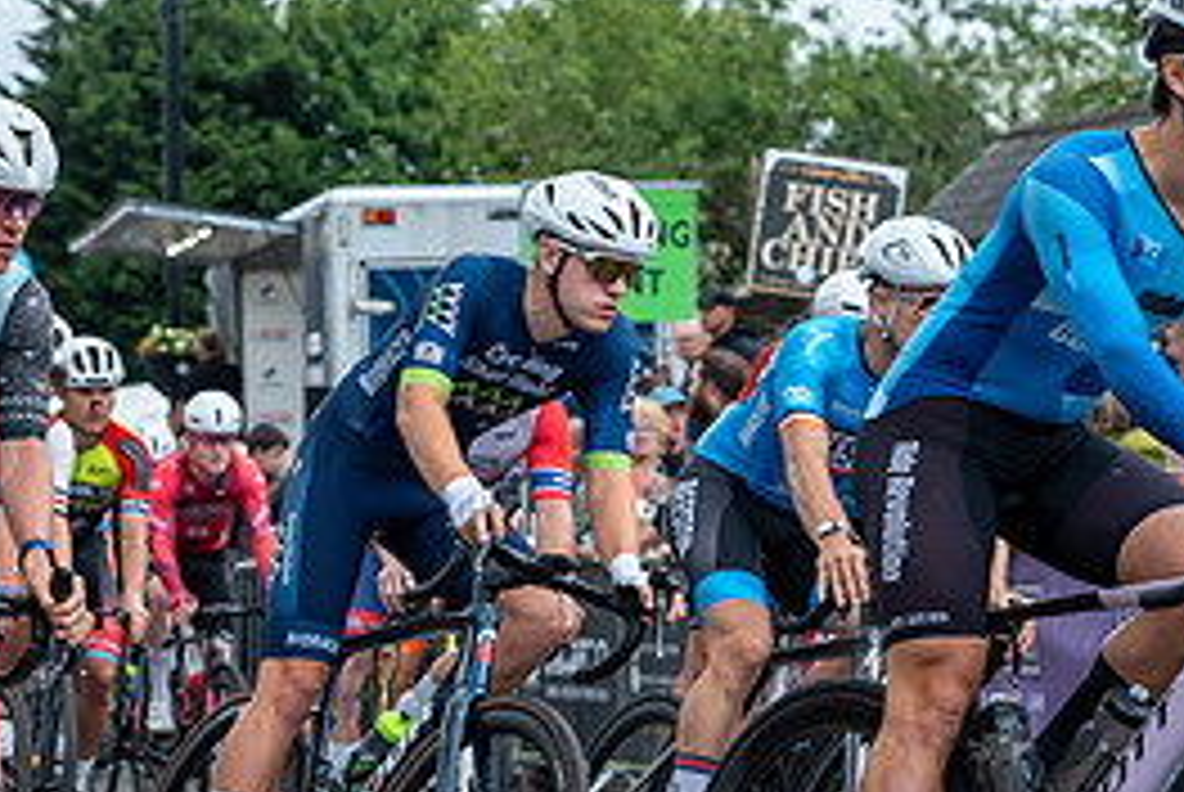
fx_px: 5070
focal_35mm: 154
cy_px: 299
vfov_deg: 8.9
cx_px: 36
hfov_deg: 13.2
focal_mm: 64
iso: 800
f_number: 3.5
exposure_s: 1/800
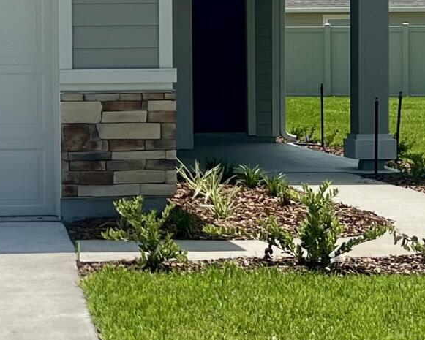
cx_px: -72
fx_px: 1648
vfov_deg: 11.7
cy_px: 67
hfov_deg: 14.3
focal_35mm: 131
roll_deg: +0.7
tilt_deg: -0.7
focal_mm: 5.7
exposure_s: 1/8696
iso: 50
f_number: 1.5
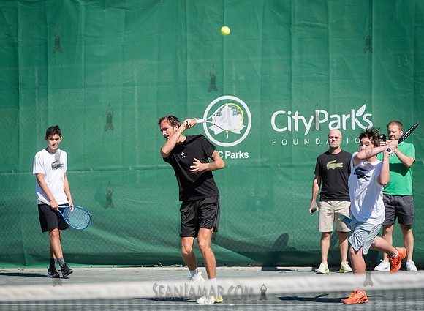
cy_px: 155
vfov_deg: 7.6
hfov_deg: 10.4
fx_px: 2328
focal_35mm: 192
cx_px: 190
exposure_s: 1/2000
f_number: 4
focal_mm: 170
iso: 200
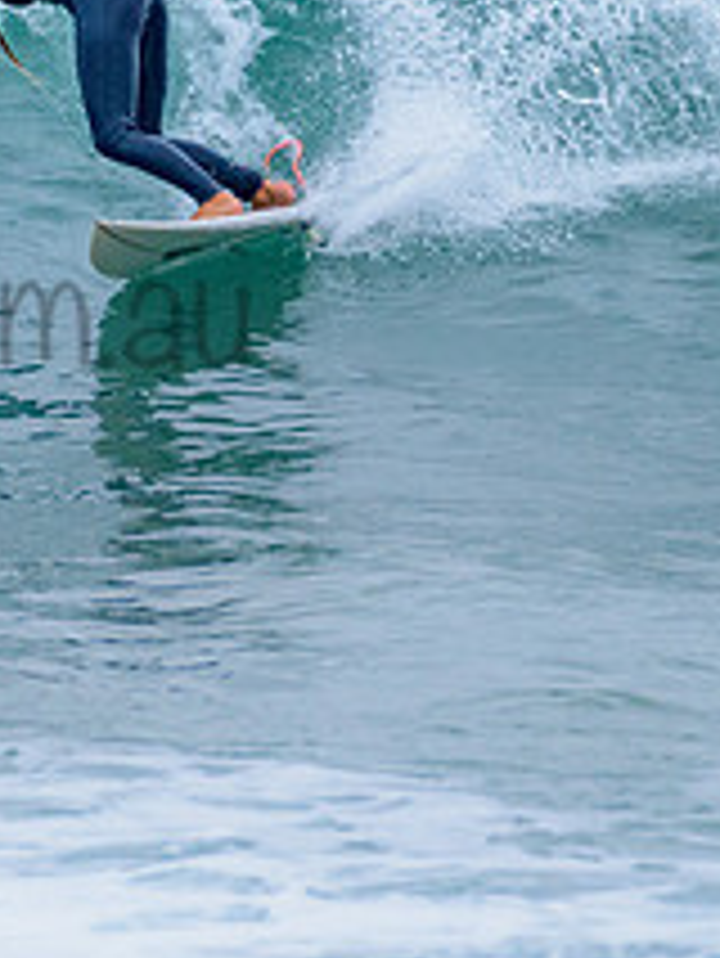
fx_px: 44328
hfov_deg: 0.9
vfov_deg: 1.2
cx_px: 67
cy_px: 68
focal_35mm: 1600
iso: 1600
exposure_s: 1/2000
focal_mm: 500
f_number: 5.6
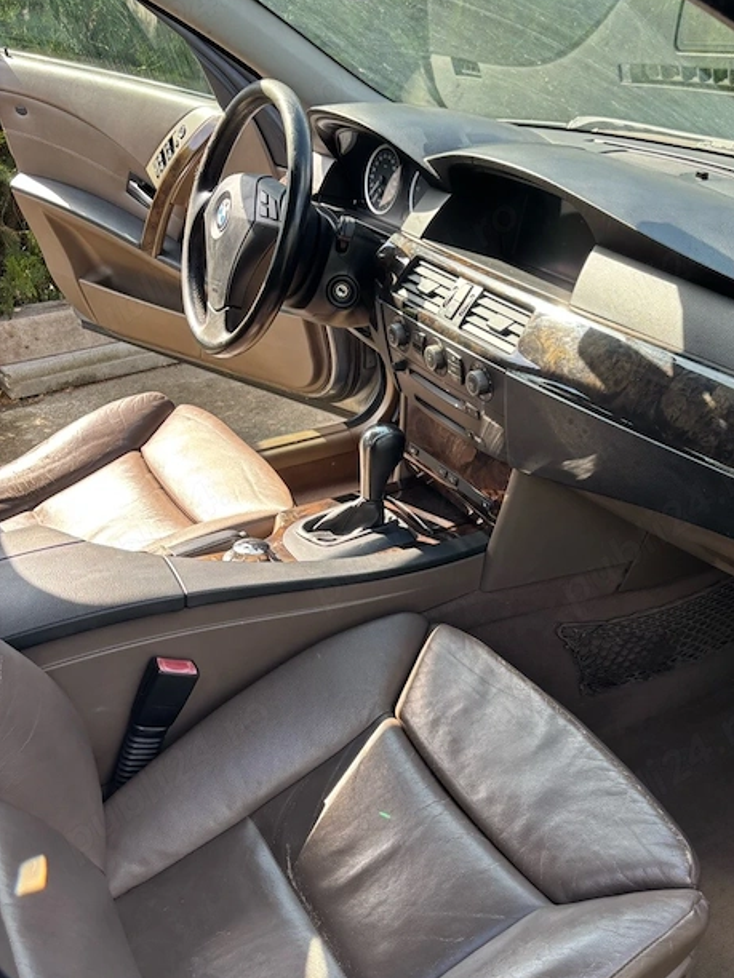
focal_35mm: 34
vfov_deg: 53.7
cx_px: 478
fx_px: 961
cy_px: 567
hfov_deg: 41.4
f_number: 1.6
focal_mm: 5.96
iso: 40
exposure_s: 1/222
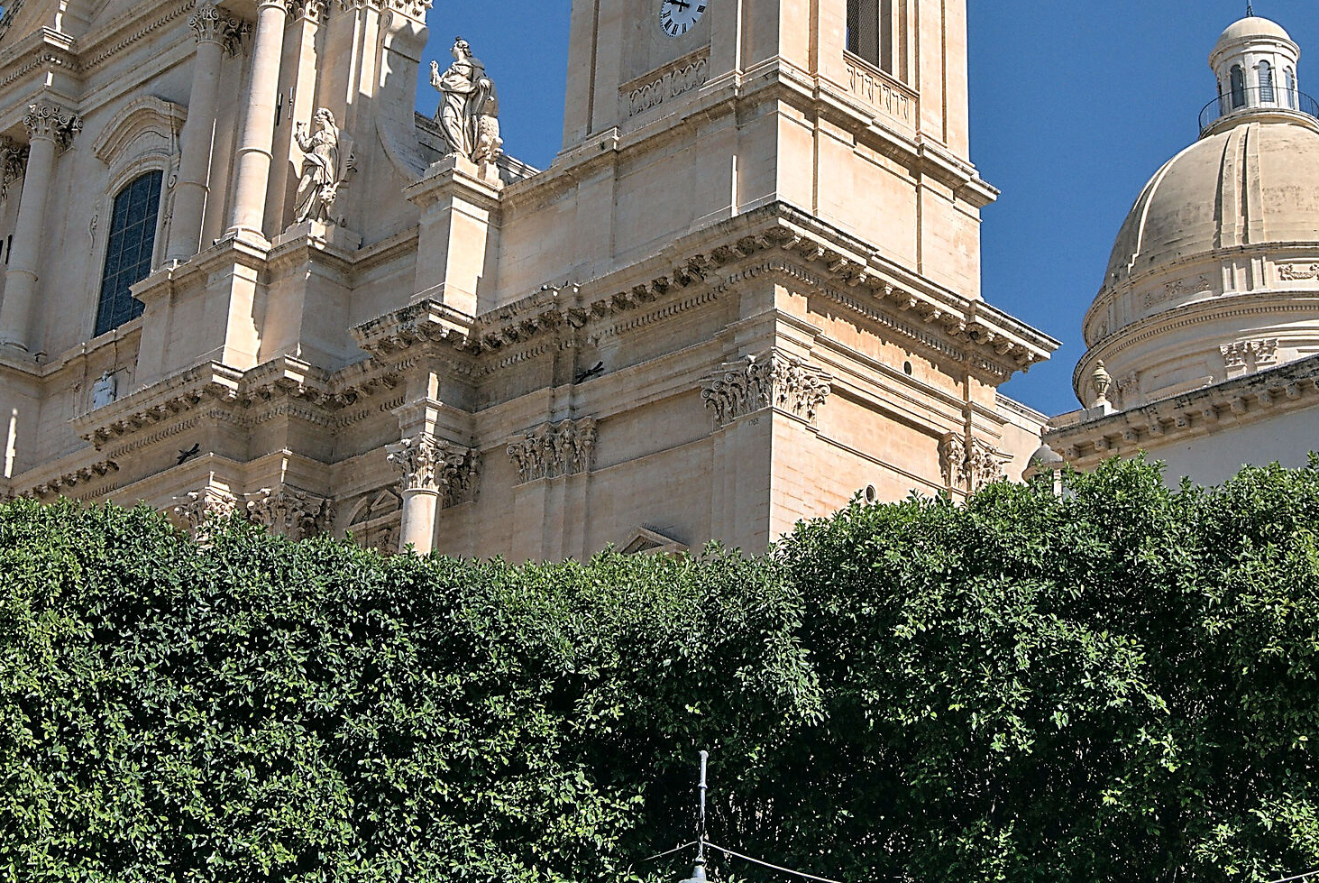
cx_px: 609
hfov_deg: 31.4
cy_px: 165
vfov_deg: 21.0
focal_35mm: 64
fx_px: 2347
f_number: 11
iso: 200
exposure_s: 1/320
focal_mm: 26
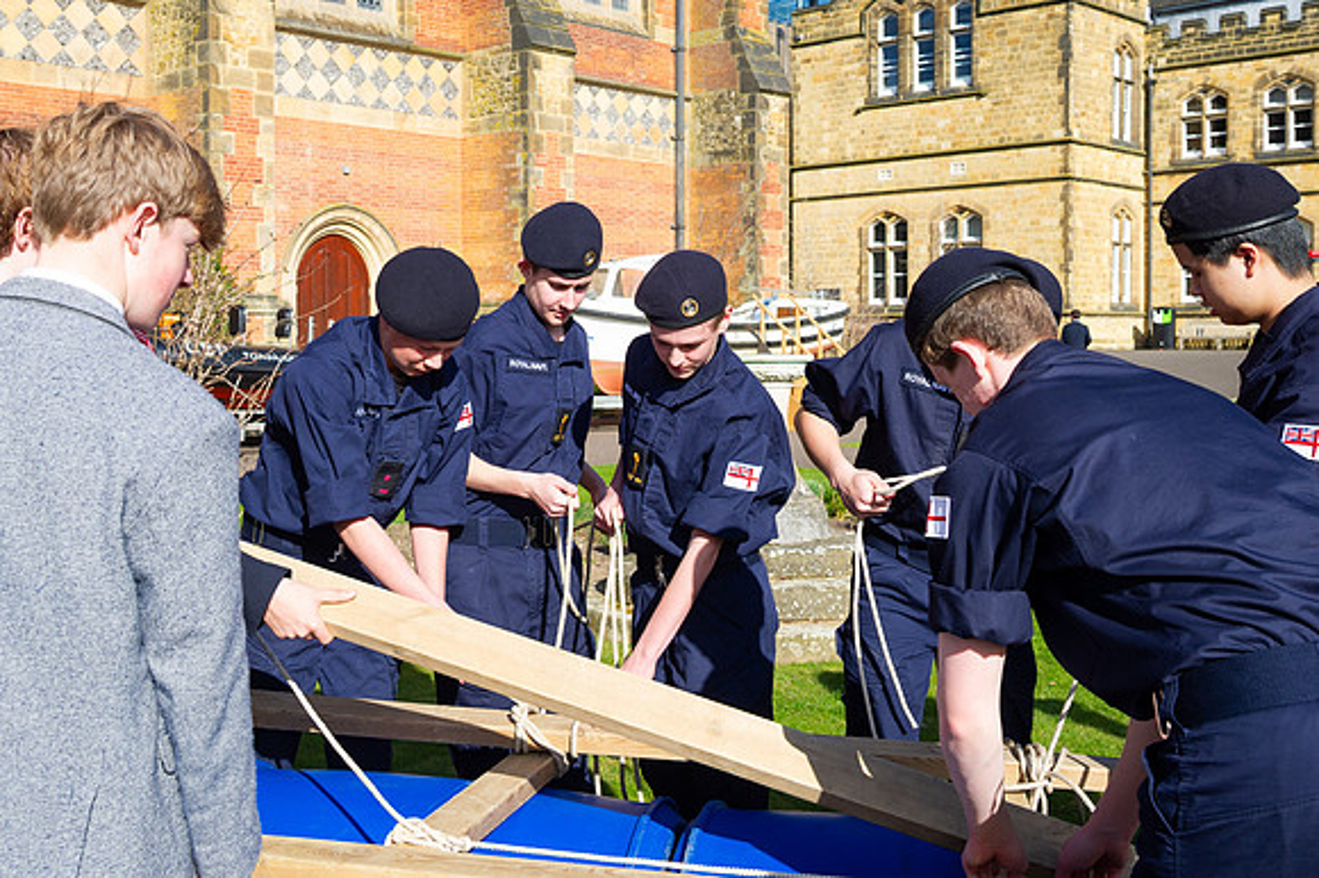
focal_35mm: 42
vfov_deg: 31.6
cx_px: 600
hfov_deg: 46.1
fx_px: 1547
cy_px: 377
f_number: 8
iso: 250
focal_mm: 35
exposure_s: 1/500
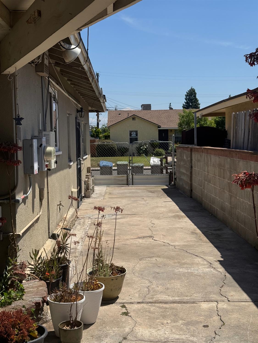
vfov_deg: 39.7
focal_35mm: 48
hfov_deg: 30.3
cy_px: 172
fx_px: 477
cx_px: 129
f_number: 1.78
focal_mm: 6.76
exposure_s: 1/7092
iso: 64
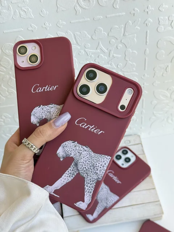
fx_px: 322
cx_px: 87
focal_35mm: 48
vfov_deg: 39.7
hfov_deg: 30.3
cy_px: 116
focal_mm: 6.76
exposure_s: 1/202
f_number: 1.78
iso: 100
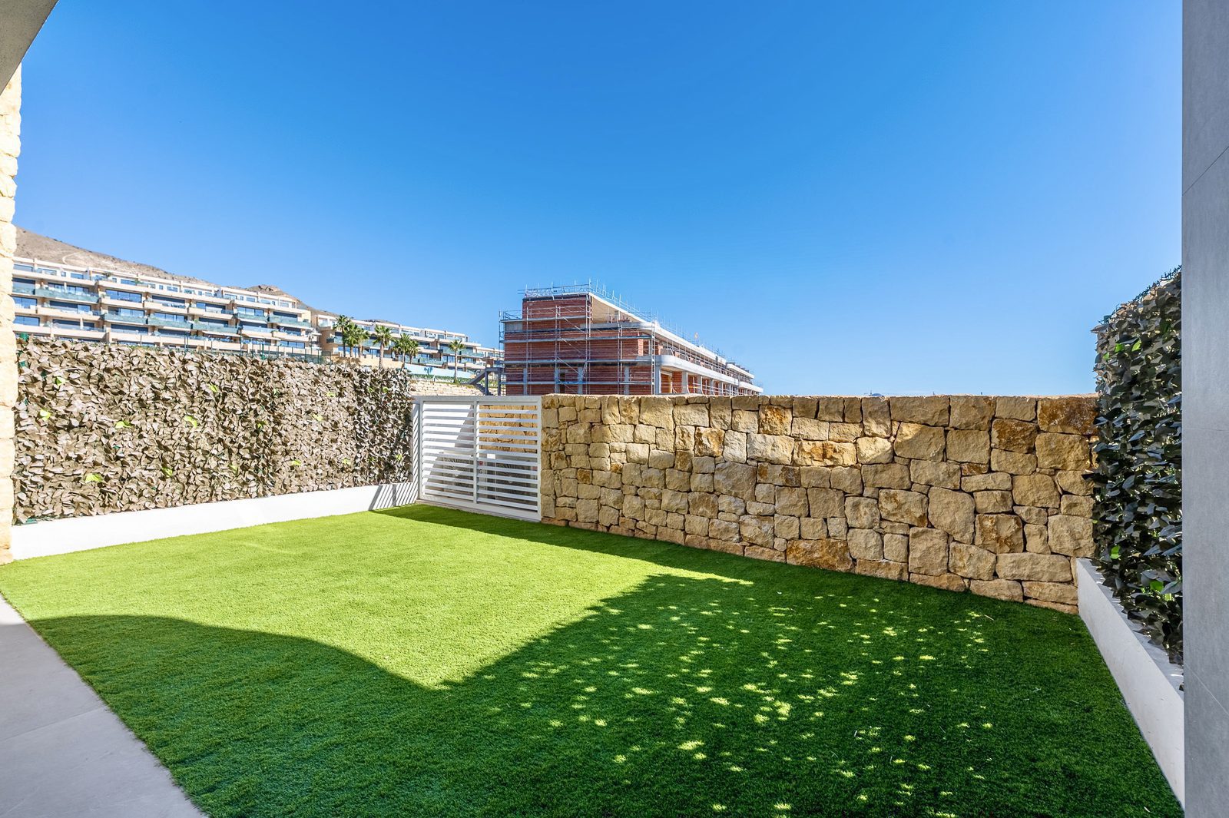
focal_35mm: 15
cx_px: 614
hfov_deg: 100.4
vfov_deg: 77.3
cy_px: 409
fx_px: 512
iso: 100
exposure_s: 1/8000
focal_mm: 15
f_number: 9
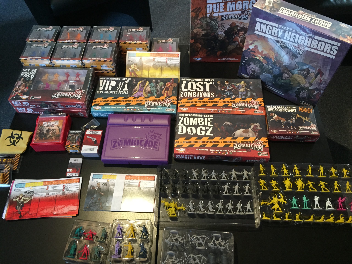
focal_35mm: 29
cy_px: 132
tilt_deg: -57.1
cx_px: 176
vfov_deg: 48.2
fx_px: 295
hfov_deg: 61.7
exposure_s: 1/33
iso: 200
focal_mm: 4.15
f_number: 2.2
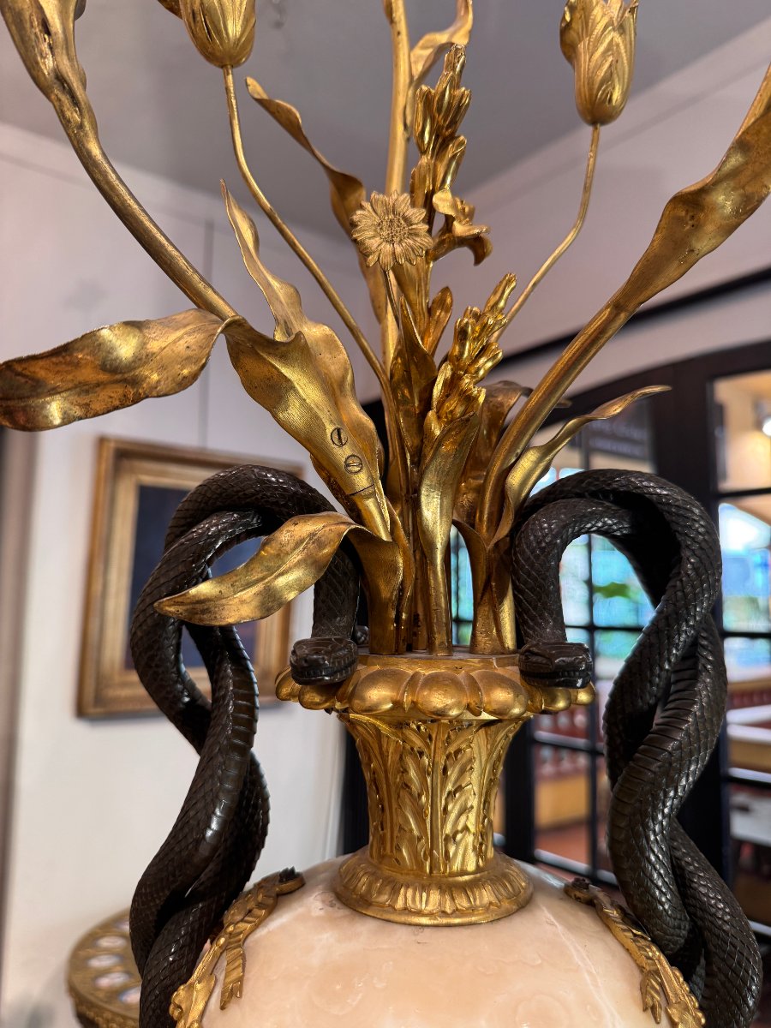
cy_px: 514
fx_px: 713
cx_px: 386
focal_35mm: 24
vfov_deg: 71.6
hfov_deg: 56.8
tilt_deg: +8.0
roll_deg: -1.5
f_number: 1.78
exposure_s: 1/50
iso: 200
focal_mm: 6.76
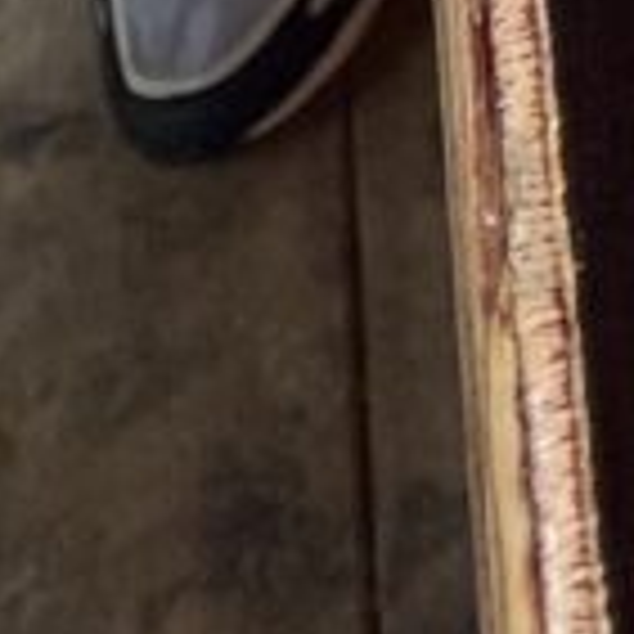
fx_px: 3460
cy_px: -1619
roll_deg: +1.9
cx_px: 1358
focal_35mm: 167
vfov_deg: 8.0
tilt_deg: -37.0
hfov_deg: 9.6
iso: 100
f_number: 1.8
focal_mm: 4.25
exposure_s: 1/121
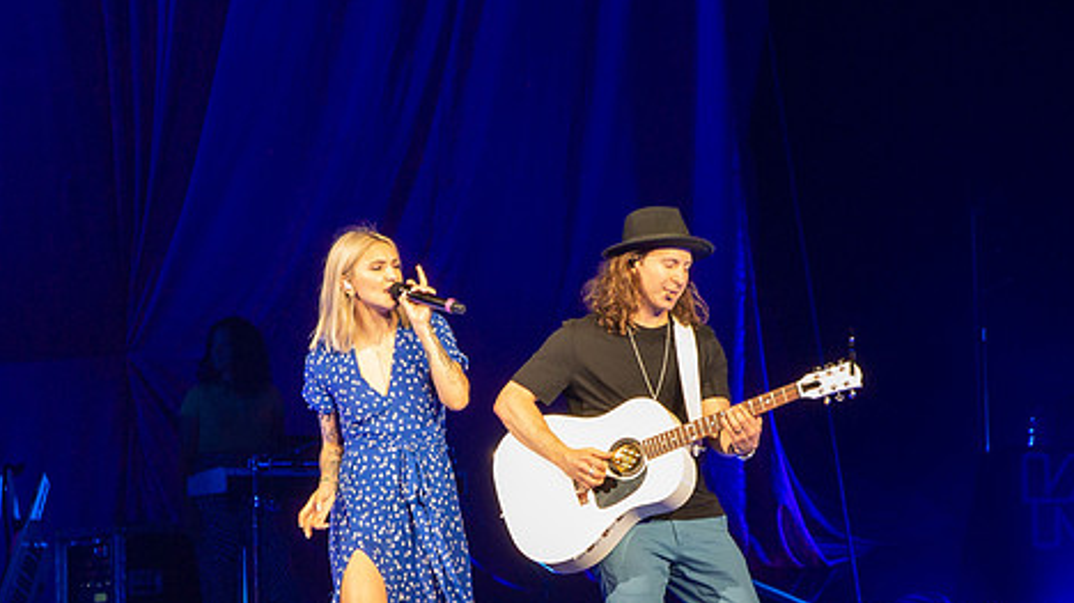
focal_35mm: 350
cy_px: 428
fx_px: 9965
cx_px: 592
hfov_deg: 6.2
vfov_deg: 3.5
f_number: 5.6
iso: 800
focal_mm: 83.2
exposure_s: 1/125
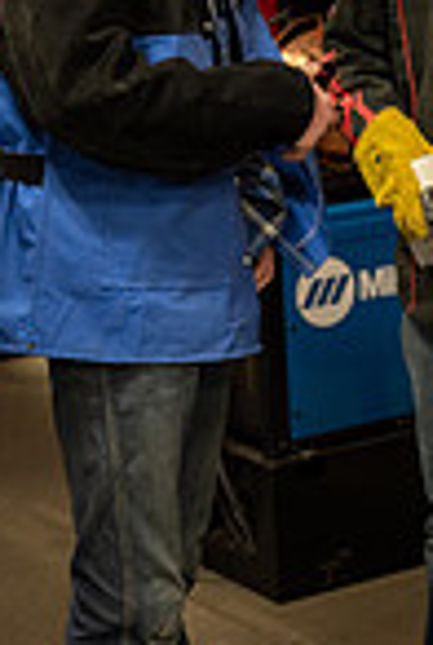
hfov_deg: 11.0
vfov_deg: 16.0
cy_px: -137
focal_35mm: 123
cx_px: 495
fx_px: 2209
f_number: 2.8
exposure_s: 1/200
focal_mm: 40
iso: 640
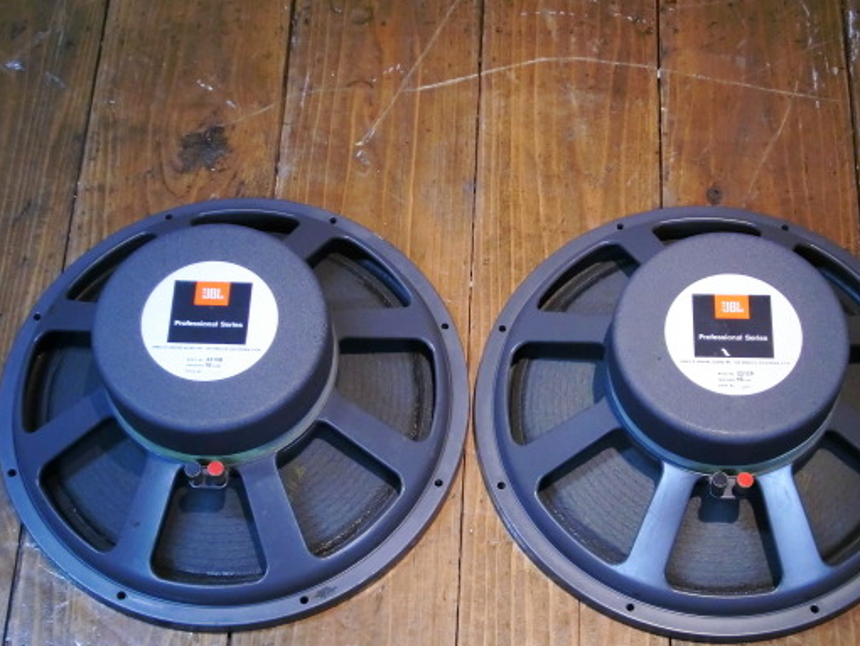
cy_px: 371
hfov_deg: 28.1
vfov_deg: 21.3
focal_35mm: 69
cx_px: 476
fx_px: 1715
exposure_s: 1/30
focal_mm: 9.8
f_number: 3.6
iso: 400
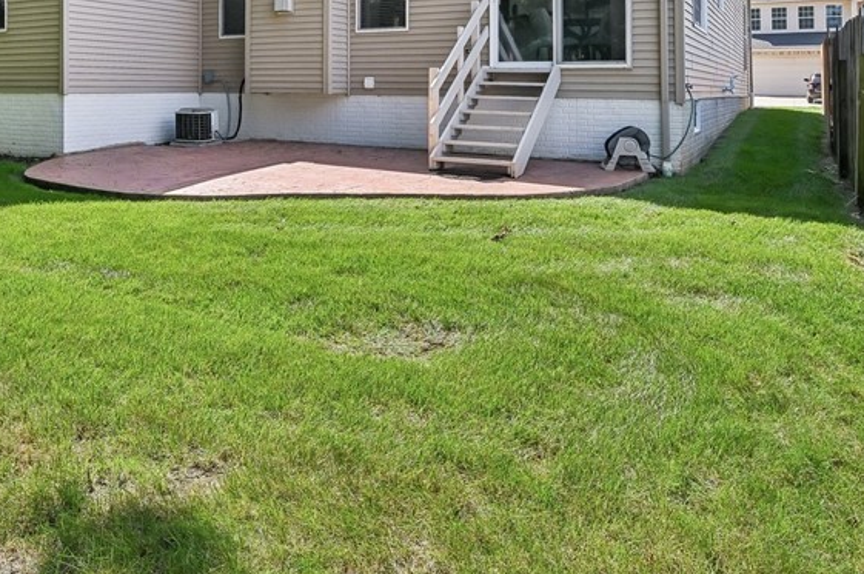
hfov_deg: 59.0
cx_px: 290
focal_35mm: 31
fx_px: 743
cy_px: 75
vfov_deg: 39.7
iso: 250
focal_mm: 16
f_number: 8
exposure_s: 1/400
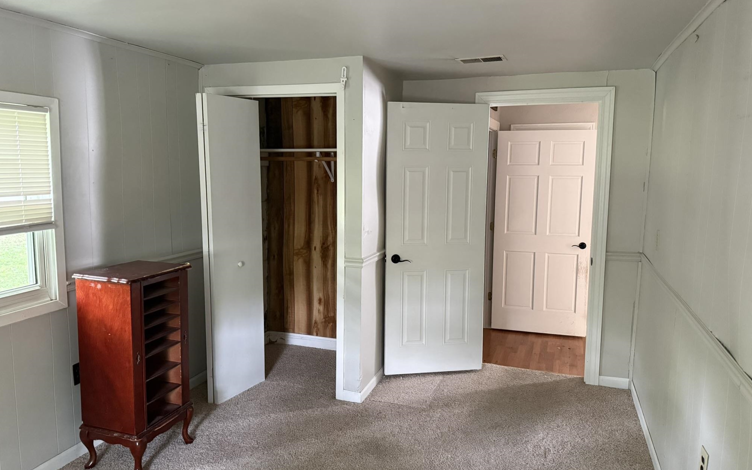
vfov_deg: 47.6
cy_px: 233
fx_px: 533
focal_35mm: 26
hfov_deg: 70.4
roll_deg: +0.3
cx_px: 382
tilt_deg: -6.0
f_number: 1.78
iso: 800
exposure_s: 1/50
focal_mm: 6.76
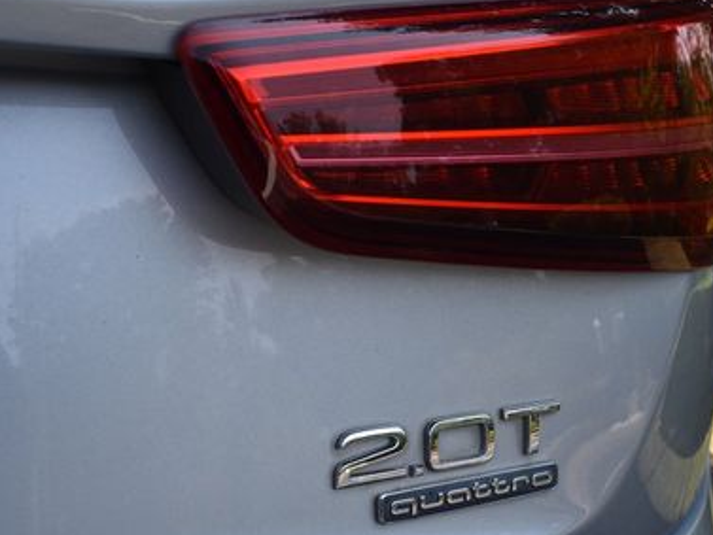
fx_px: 1010
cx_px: 499
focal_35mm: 49
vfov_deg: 29.6
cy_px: 319
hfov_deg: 38.3
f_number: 7.1
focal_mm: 20
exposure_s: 1/250
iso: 200
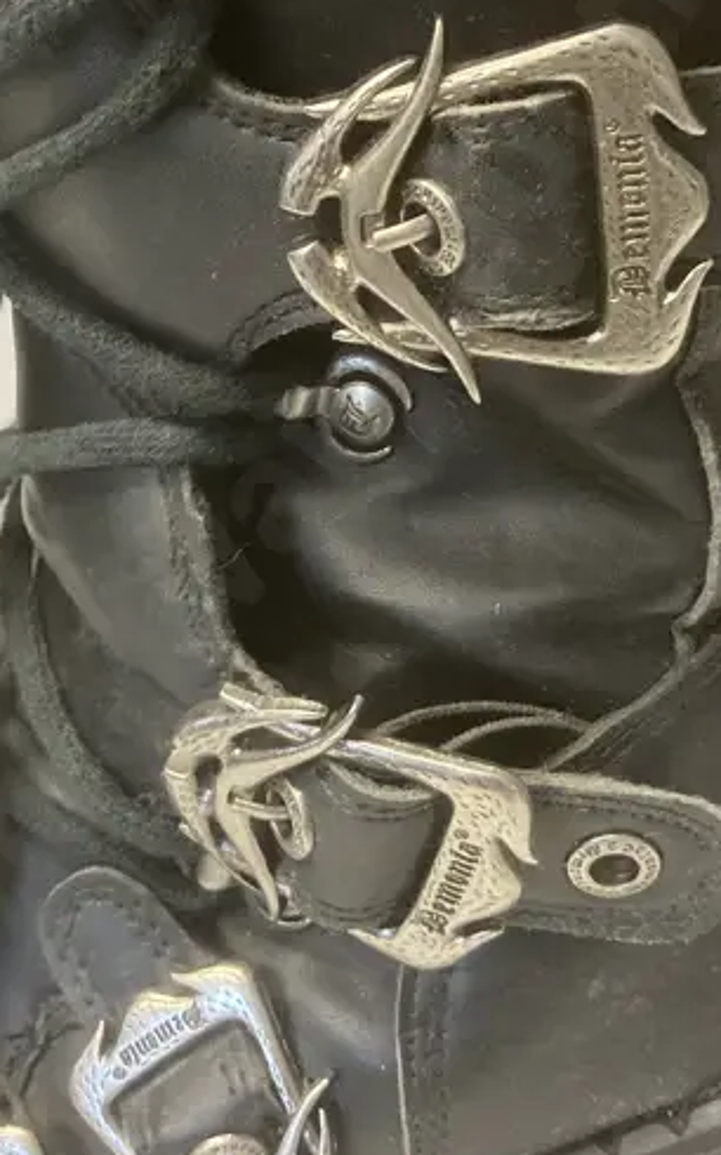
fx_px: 1950
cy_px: 342
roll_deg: +4.1
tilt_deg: -20.4
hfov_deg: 20.9
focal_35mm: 62
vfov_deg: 32.6
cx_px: 396
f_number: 1.8
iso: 250
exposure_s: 1/50
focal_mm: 3.99
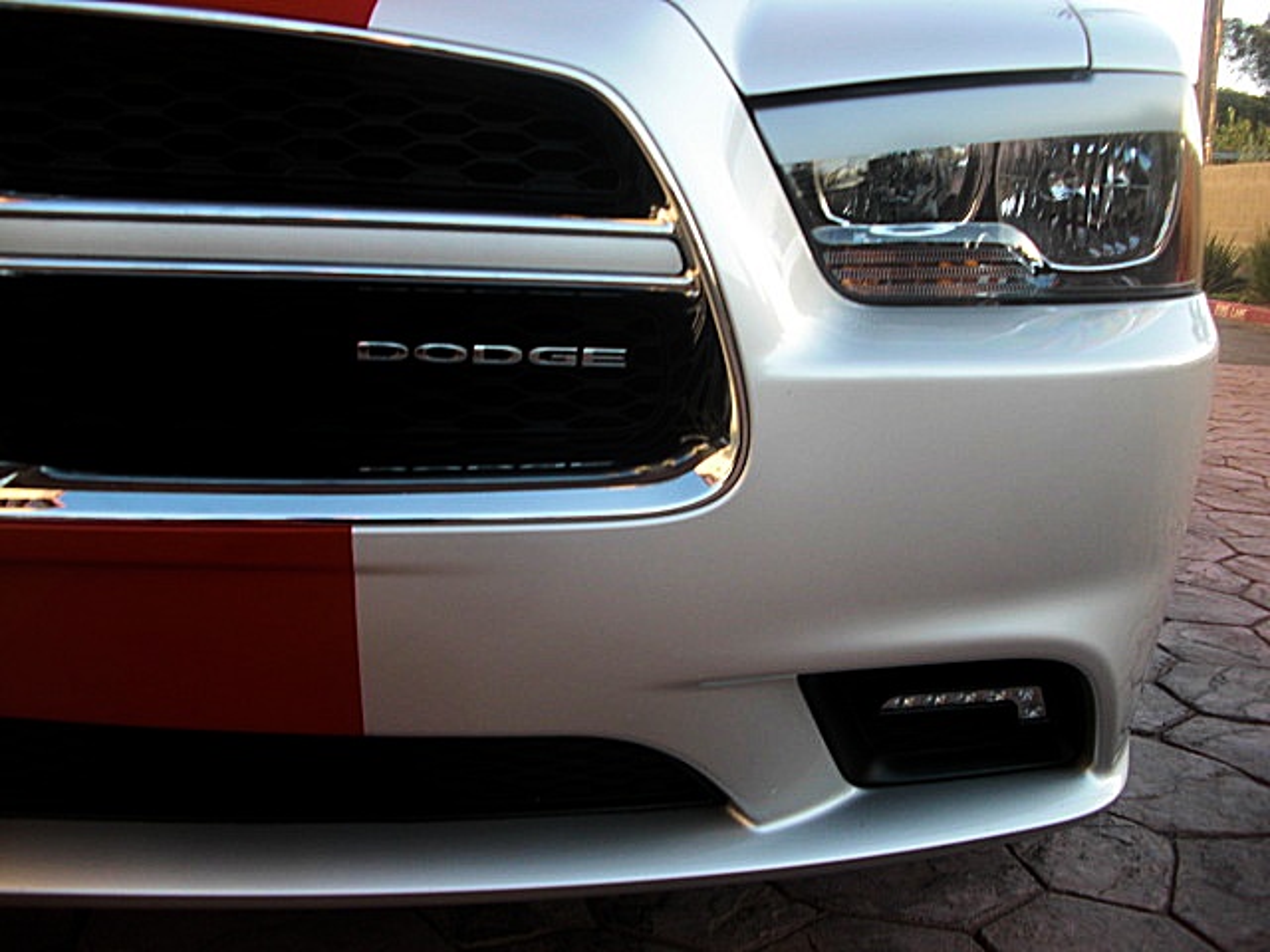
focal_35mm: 36
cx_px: 635
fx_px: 1321
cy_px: 476
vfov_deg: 39.7
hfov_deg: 51.4
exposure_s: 1/100
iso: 50
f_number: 2.8
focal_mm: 6.3
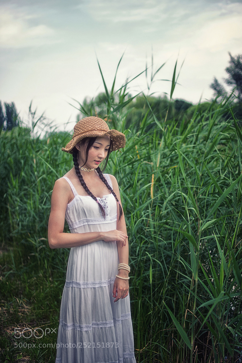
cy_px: 182
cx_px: 121
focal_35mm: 45
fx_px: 454
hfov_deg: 29.9
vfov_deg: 43.6
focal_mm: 30
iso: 100
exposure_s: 1/800
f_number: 1.6
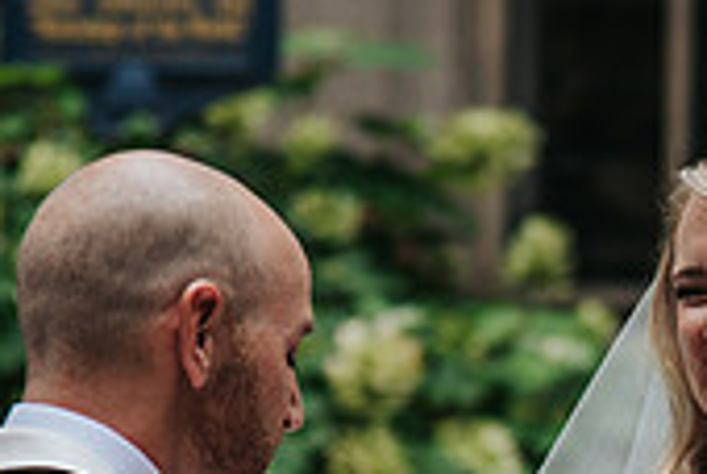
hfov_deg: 4.4
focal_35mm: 472
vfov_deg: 2.9
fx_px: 9286
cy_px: 483
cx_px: 767
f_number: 4
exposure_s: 1/500
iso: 320
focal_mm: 120
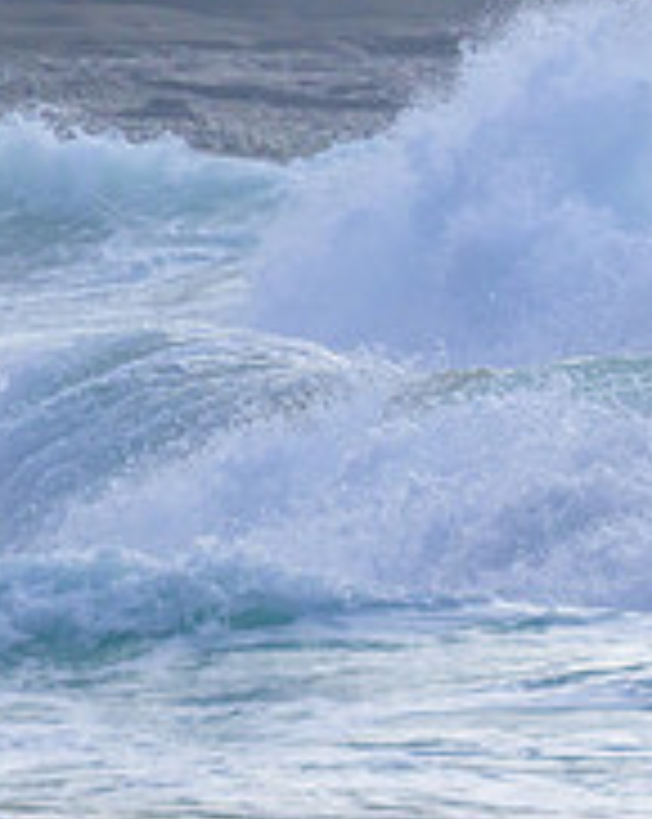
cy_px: 263
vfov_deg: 0.8
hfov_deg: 0.6
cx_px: 1246
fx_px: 59415
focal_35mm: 2457
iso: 1100
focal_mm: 800
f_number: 11
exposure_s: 1/2000
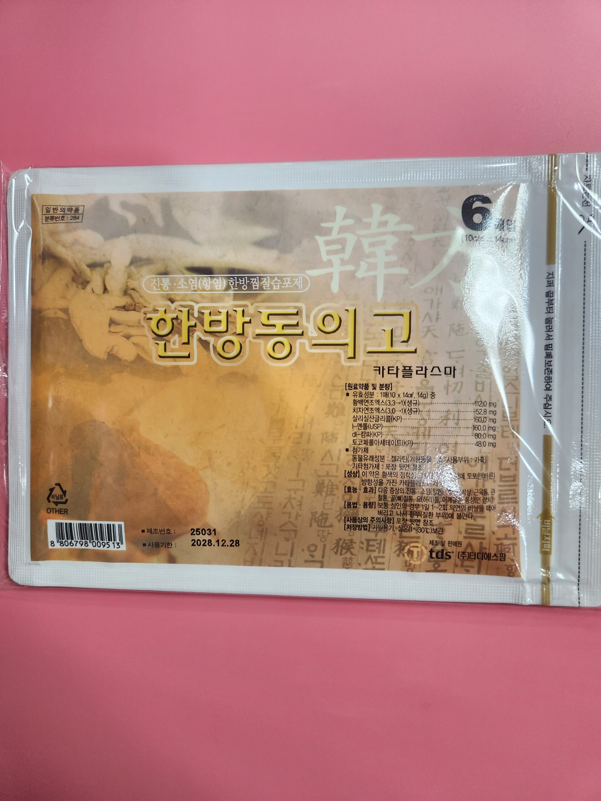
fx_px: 532
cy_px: 400
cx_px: 300
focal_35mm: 23
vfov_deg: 73.9
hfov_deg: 58.9
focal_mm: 5.4
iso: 250
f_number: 1.8
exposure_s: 1/120
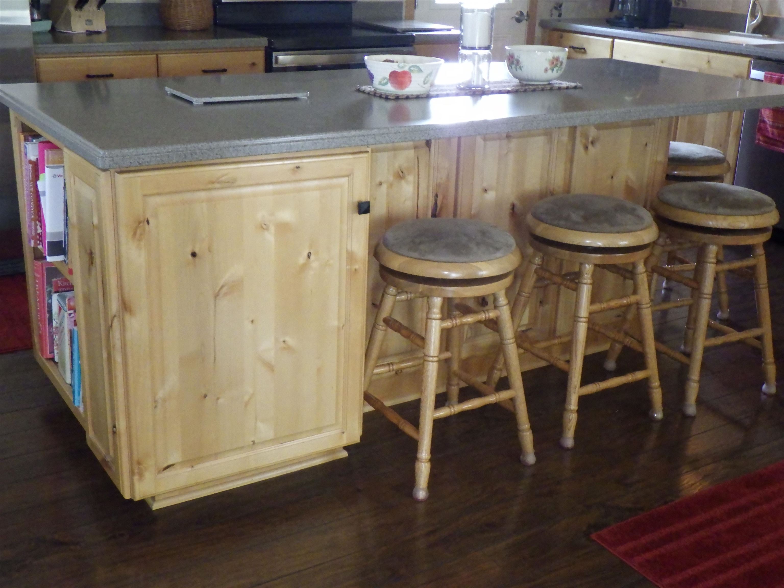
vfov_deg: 34.3
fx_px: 951
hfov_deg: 44.8
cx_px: 392
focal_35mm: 42
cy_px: 294
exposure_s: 1/60
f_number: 4.2
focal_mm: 7.5
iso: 1600
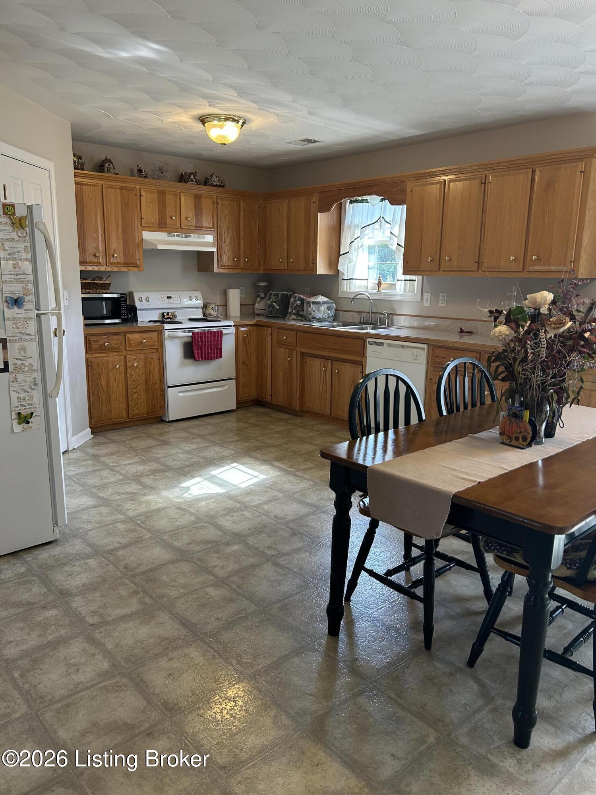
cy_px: 398
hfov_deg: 53.1
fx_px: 597
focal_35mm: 26
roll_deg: -0.7
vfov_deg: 67.3
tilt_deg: -12.2
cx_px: 298
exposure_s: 1/120
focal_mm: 5.7
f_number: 1.5
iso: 125
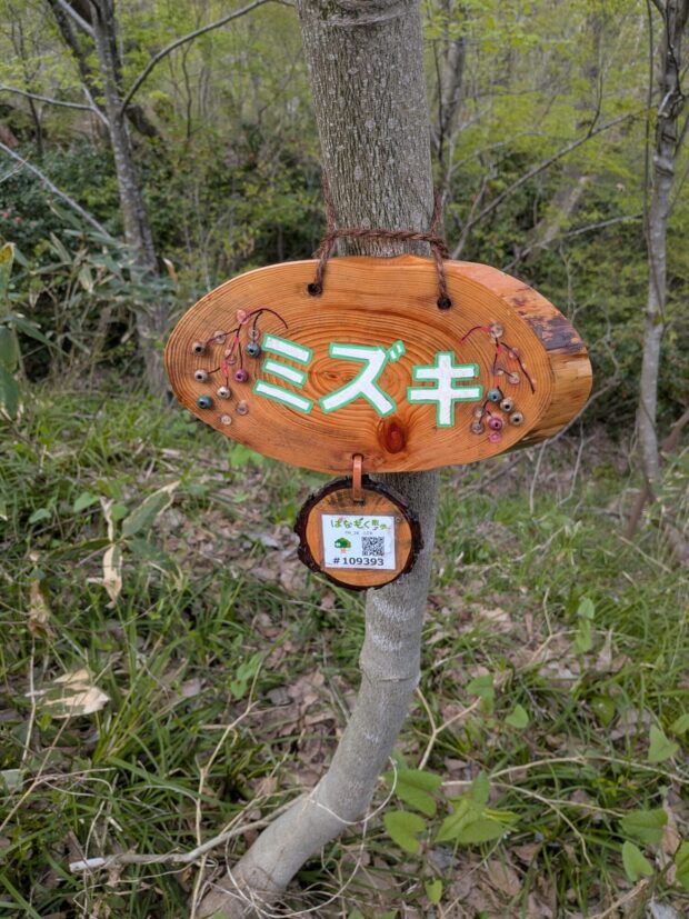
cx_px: 344
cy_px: 460
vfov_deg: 71.6
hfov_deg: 56.8
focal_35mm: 24
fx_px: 637
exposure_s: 1/317
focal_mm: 4.53
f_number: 1.7
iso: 26
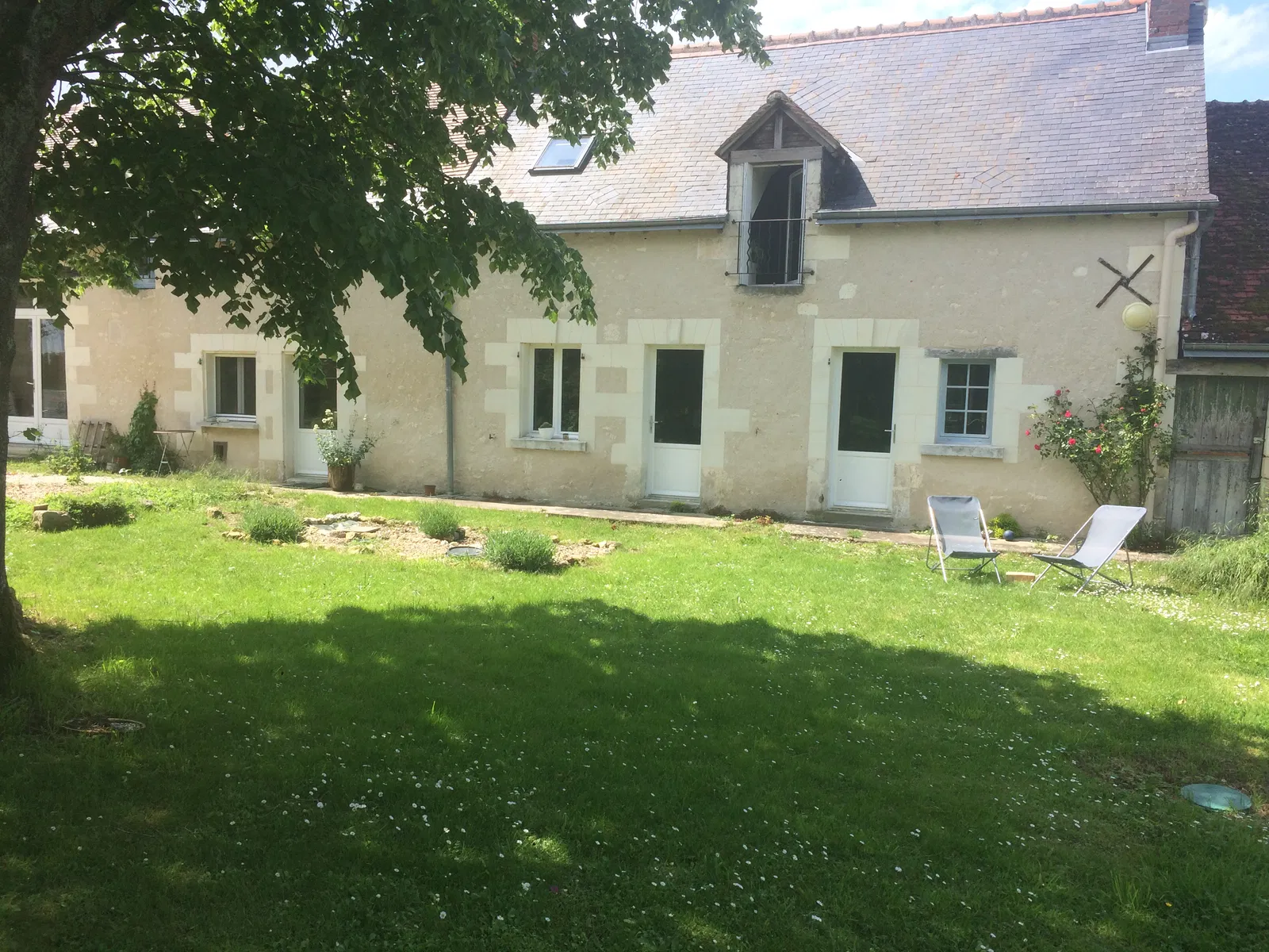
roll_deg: -1.0
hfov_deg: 61.7
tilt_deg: -6.0
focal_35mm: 29
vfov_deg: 48.2
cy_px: 476
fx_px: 1063
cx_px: 634
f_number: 2.2
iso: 32
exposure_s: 1/1026
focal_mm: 4.15
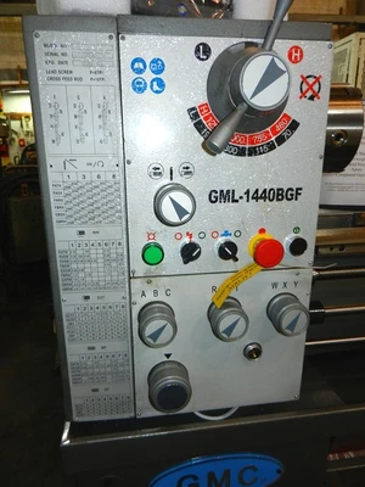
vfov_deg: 69.4
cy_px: 244
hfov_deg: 54.9
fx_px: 351
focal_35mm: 25
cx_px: 182
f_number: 3.5
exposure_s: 1/30
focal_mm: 4.5
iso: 200
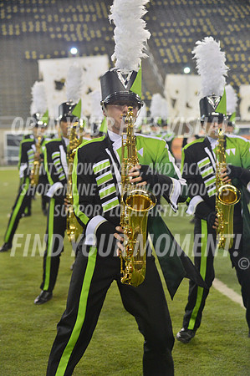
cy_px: 188
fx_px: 1148
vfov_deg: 18.6
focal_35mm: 110
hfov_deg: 12.4
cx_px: 125
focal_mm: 110
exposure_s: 1/640
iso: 2000
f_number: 5.6
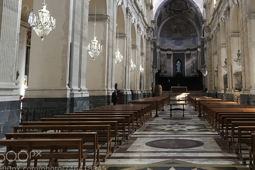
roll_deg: +0.9
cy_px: 46
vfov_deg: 30.7
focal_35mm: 43
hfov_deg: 44.7
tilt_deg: +9.3
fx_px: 304
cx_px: 171
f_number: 1.8
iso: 32
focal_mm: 3.99
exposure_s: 1/33
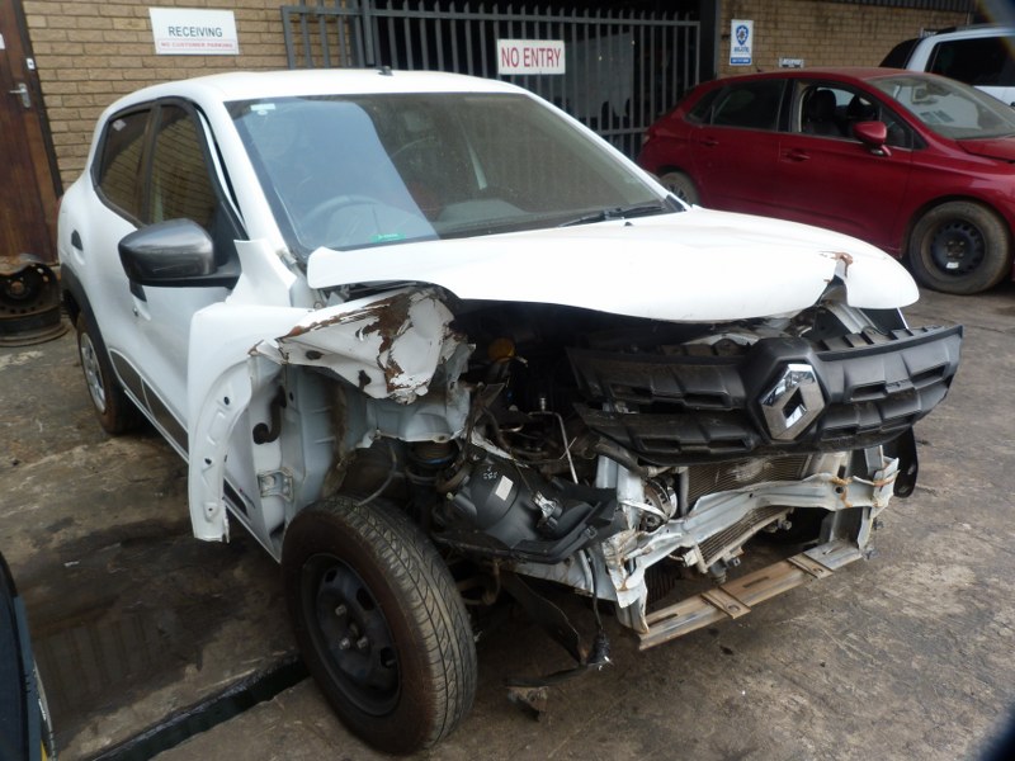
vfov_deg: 54.9
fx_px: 733
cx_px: 508
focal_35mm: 25
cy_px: 380
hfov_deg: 69.4
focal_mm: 4.5
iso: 80
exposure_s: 1/160
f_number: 4
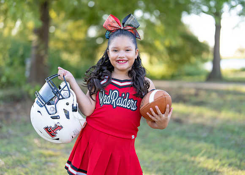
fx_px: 394
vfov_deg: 25.0
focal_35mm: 57
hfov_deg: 34.6
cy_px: 81
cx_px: 119
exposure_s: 1/800
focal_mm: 50
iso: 100
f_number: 1.2
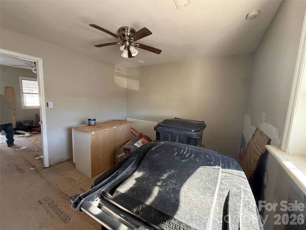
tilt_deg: -6.5
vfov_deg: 85.7
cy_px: 115
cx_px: 153
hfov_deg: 102.1
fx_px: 124
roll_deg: -2.7
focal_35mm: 14
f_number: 2.2
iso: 320
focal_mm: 2.22
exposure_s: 1/70
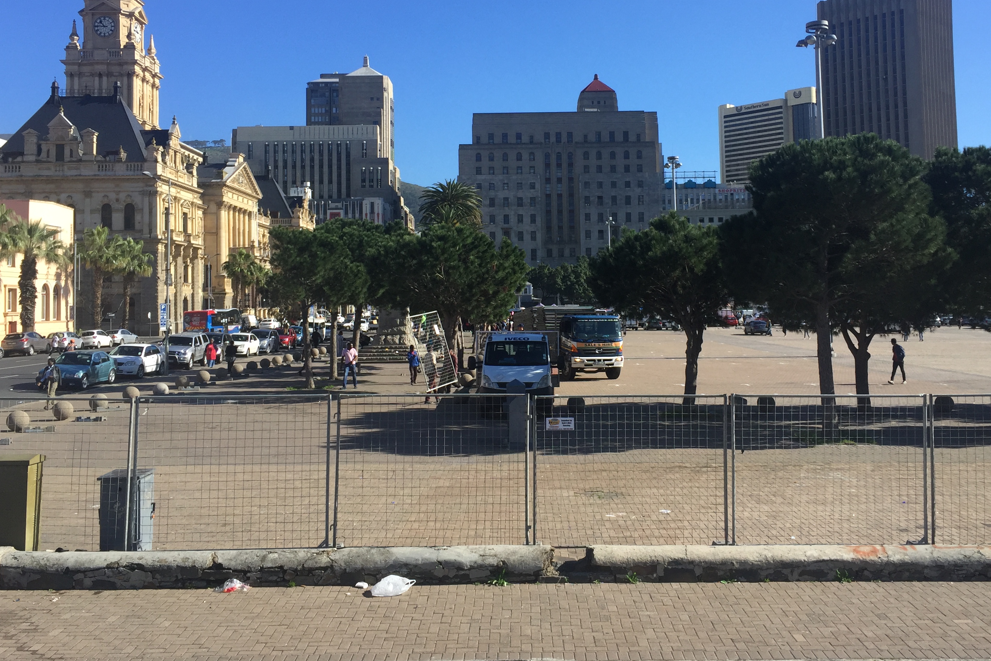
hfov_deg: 53.1
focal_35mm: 36
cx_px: 527
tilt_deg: +4.1
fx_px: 991
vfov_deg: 36.7
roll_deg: +0.8
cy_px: 253
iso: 32
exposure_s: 1/706
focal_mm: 4.15
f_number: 2.2
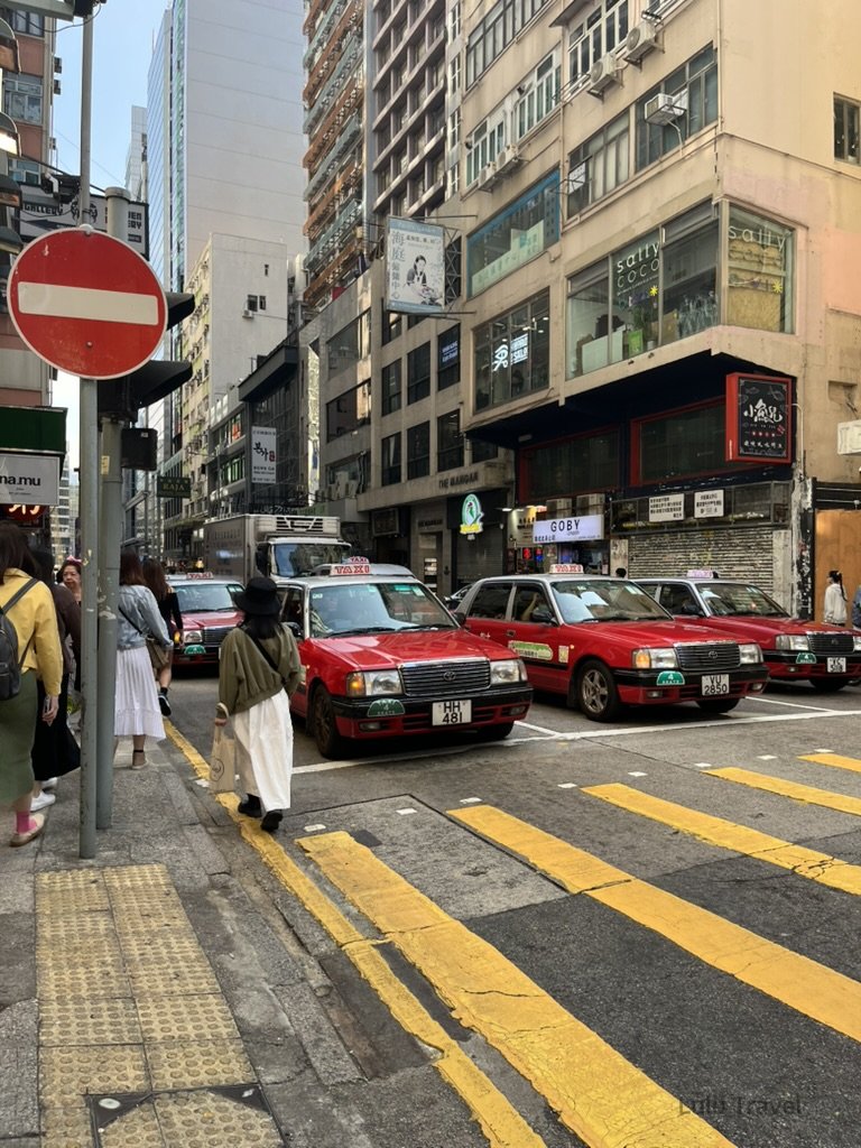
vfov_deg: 67.3
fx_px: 862
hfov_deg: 53.1
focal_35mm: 26
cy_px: 574
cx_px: 430
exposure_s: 1/433
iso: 50
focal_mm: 5.1
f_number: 1.6
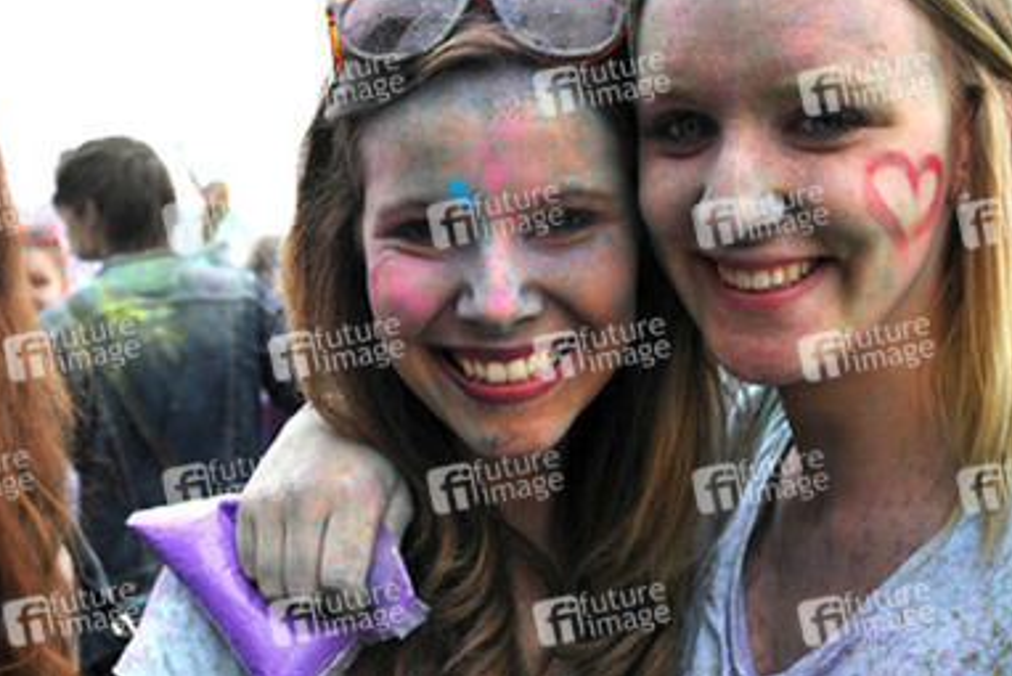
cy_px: 284
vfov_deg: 25.5
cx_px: 530
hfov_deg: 37.5
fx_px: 1490
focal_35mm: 53
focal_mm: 30
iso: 200
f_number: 7.1
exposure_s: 1/200
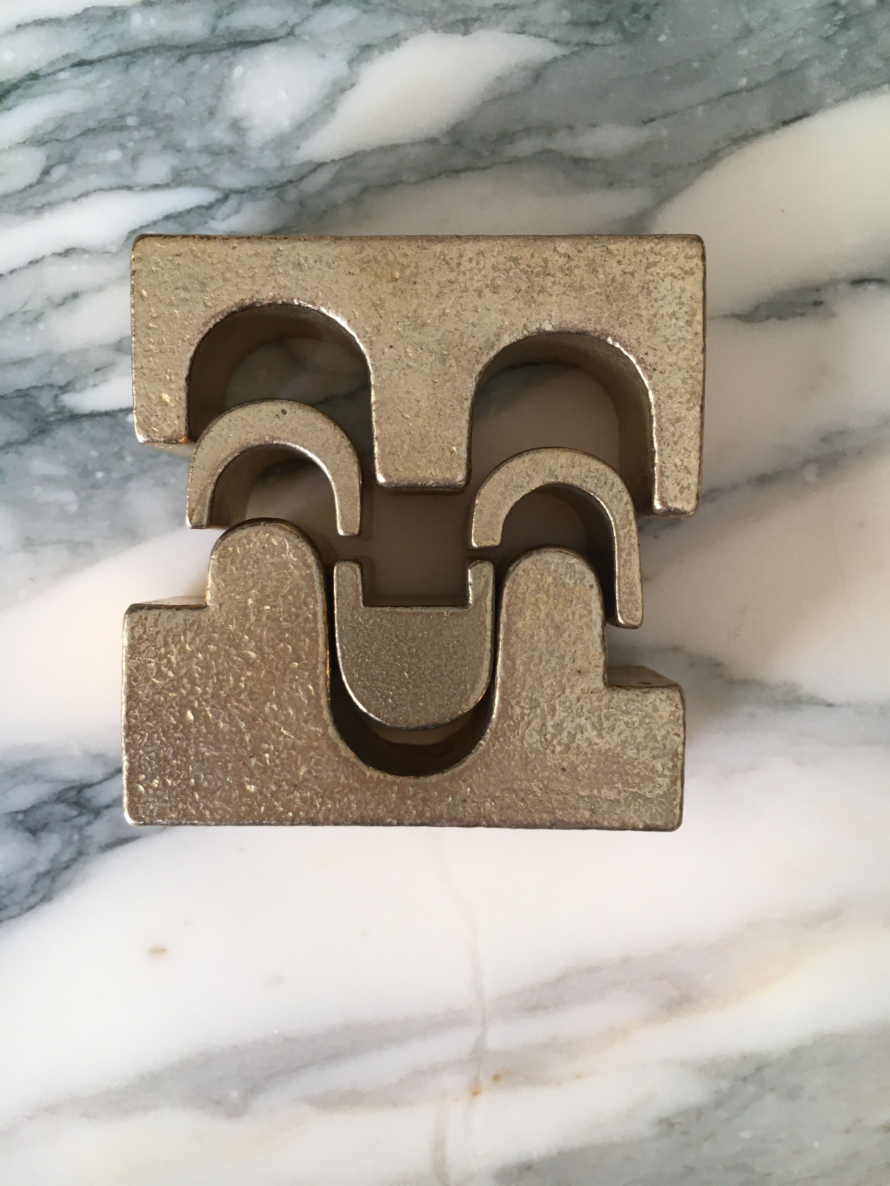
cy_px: 593
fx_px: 994
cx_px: 445
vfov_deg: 61.7
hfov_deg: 48.2
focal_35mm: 29
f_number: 2.2
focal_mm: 4.15
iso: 50
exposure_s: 1/33
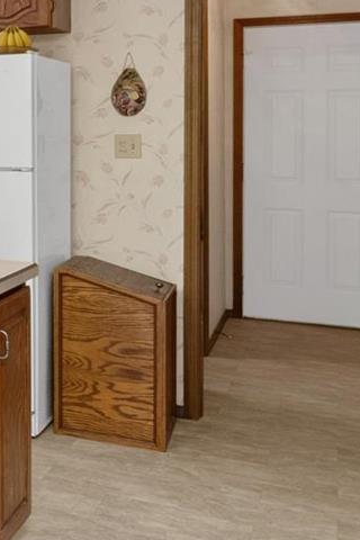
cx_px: -350
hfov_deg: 17.0
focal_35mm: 60
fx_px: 900
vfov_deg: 32.8
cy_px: 141
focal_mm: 9
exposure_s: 1/4
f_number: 8
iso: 400
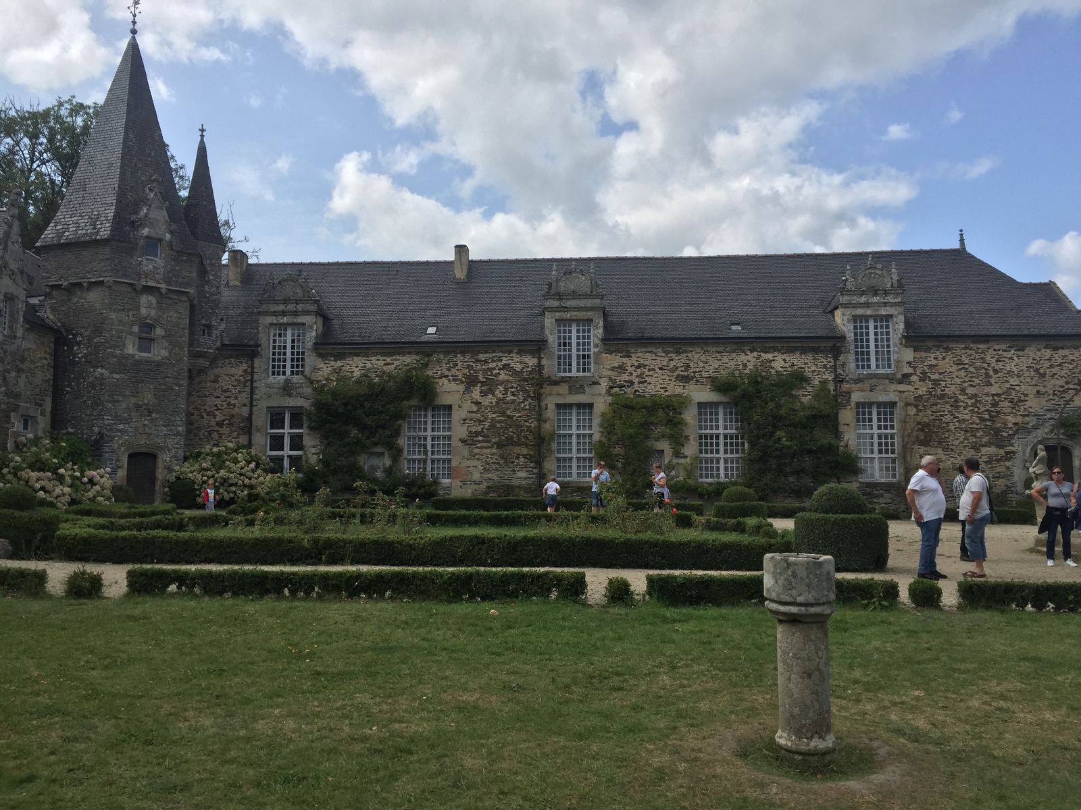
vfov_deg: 48.2
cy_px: 405
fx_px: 906
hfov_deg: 61.7
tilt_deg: +6.7
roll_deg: +0.5
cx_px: 540
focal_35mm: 29
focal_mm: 4.15
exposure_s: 1/2326
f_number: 2.2
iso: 32
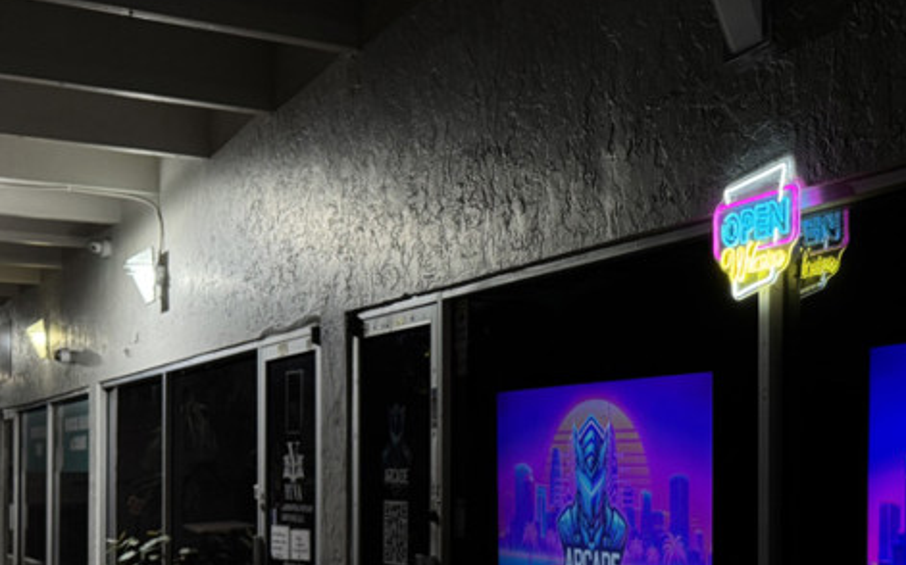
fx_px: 1333
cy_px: 446
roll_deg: +0.0
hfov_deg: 35.4
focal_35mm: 54
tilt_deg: +1.1
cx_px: 808
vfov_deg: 23.6
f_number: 1.78
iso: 250
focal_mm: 6.76
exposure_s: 1/60
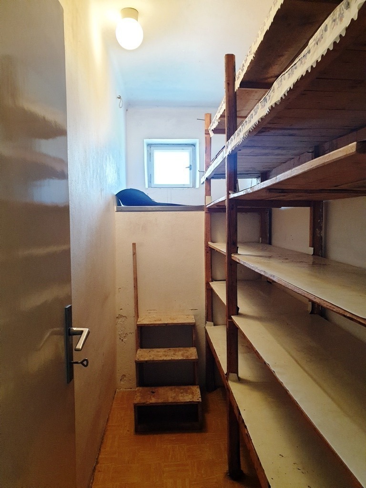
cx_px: 183
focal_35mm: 26
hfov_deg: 53.1
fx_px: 367
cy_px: 244
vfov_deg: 67.3
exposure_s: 1/50
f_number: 2.4
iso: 320
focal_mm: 4.3
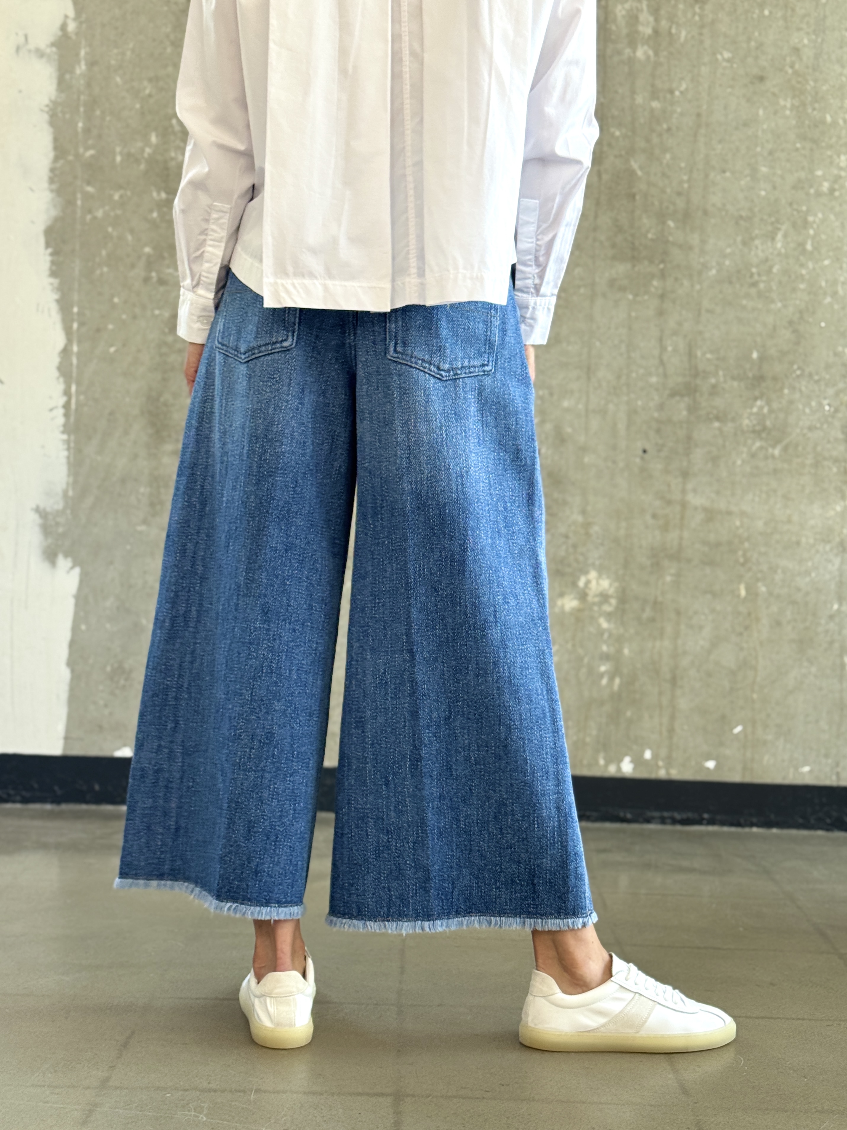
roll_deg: -2.5
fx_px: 1566
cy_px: 565
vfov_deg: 39.7
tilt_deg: -3.6
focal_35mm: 48
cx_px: 424
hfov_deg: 30.3
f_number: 1.78
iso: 125
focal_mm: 6.76
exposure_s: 1/100
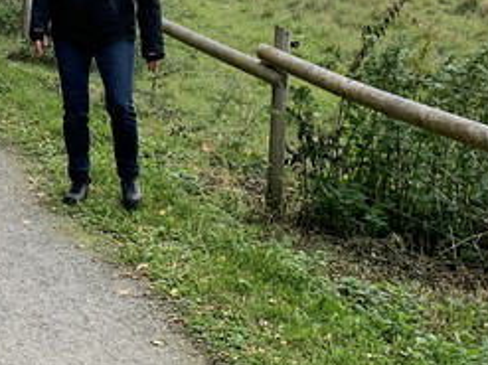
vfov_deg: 14.0
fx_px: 1423
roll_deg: +0.5
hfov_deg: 17.7
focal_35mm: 101
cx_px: -213
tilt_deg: +1.0
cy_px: -132
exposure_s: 1/623
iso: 25
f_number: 1.8
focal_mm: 4.25
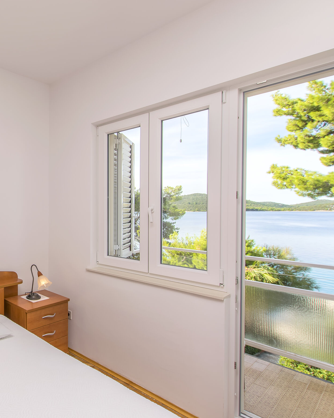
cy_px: 215
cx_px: 29
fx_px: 272
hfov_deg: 54.3
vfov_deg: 75.0
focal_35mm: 22
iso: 100
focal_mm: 10
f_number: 7.1
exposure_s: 1/100
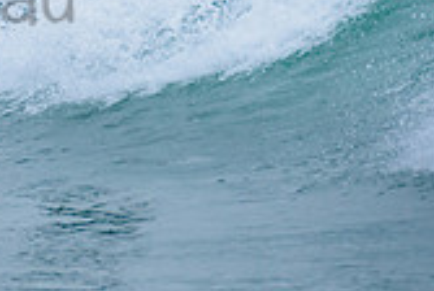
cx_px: -172
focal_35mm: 2127
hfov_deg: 1.0
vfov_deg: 0.6
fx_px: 25687
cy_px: -103
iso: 1000
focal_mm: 500
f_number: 5.6
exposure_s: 1/2000
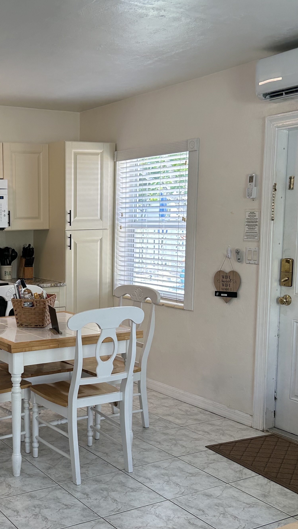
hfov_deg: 26.5
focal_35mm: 43
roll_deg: +1.0
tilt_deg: -7.4
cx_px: 16
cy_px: 294
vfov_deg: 47.3
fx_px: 604
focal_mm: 5.7
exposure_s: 1/122
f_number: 1.5
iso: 50
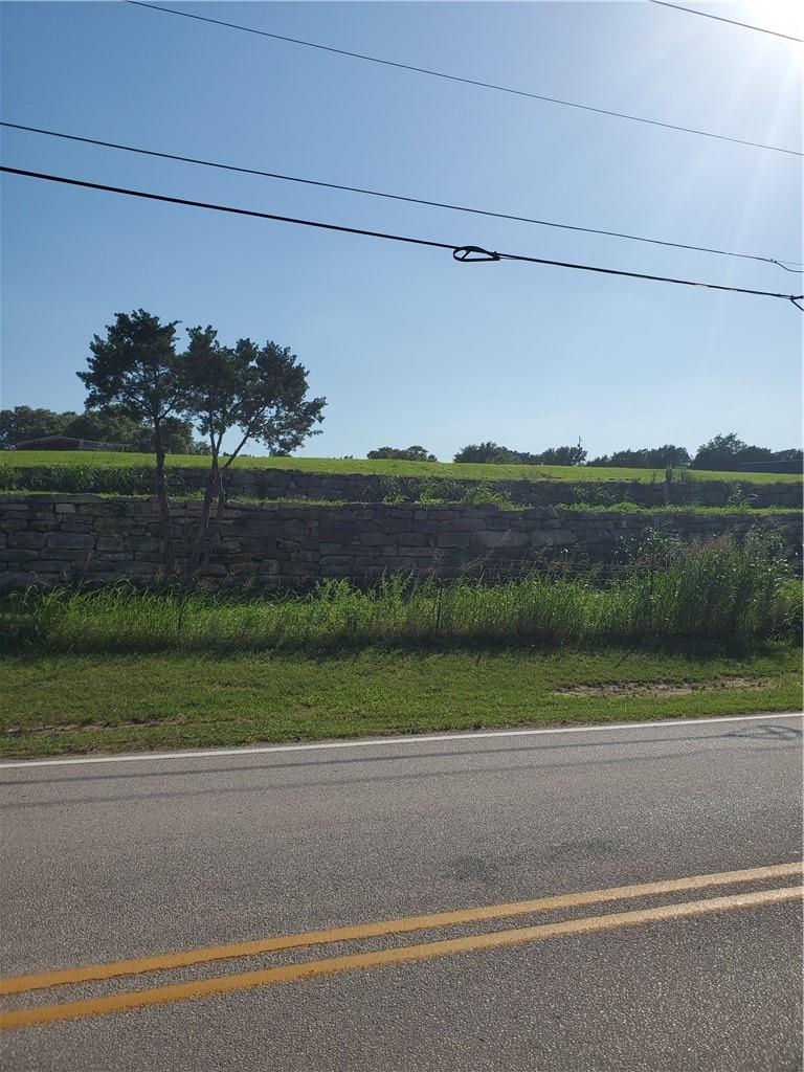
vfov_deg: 67.3
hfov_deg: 53.1
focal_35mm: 26
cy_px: 536
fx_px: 805
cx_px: 402
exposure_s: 1/3421
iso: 50
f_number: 2.4
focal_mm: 4.3
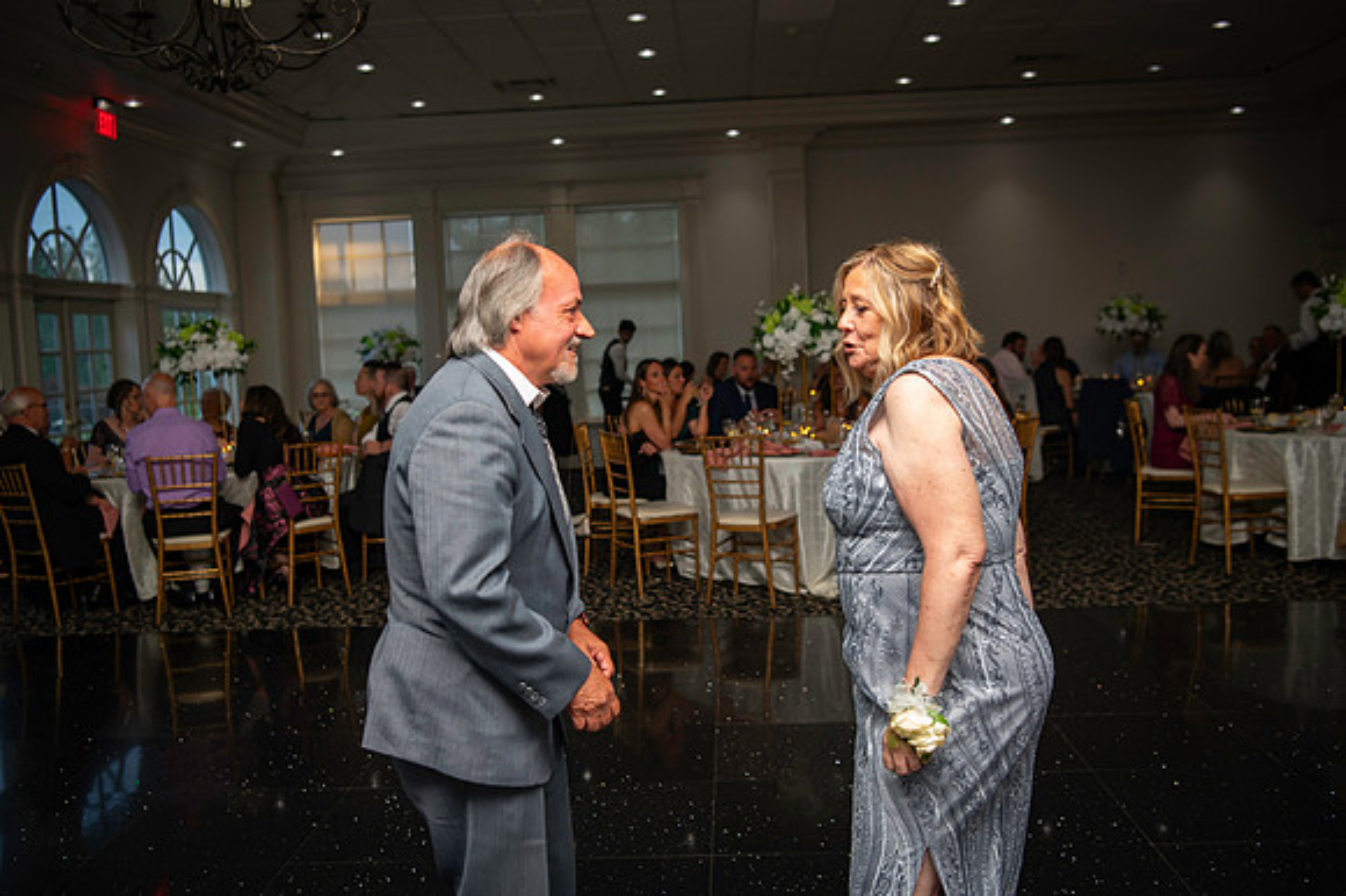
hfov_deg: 55.8
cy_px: 448
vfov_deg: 38.8
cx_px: 673
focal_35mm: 34
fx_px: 1270
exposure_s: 1/125
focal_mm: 34
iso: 800
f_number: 3.2
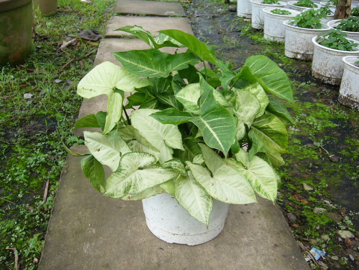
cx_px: 180
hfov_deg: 52.6
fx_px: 363
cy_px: 135
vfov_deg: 40.7
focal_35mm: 35
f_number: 2.8
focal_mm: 5.8
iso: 80
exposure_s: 1/100
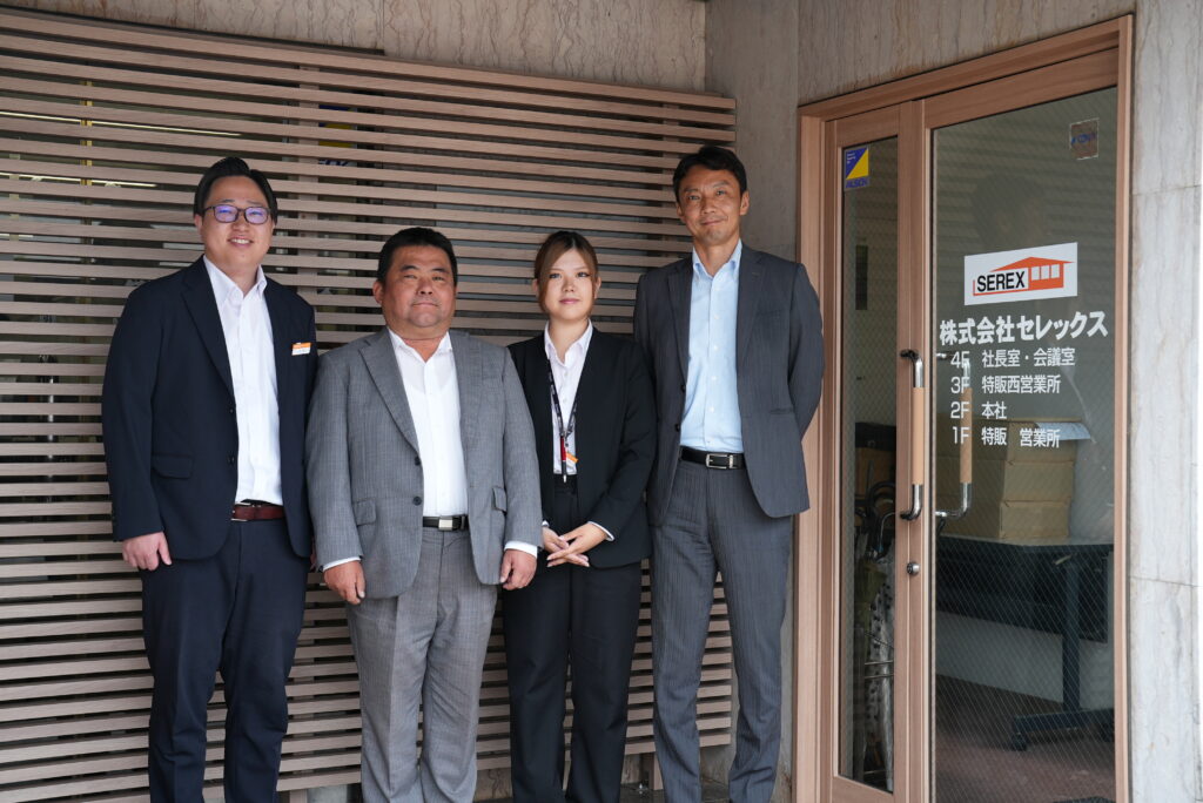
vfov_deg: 27.0
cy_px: 402
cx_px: 602
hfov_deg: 39.6
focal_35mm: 50
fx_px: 1672
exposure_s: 1/250
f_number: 4
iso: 320
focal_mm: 50
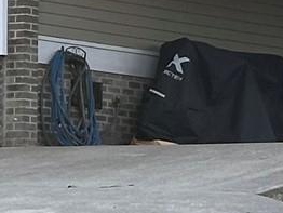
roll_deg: -1.9
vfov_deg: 4.0
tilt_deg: +6.8
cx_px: -468
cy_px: -56
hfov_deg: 5.1
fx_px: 3069
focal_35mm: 375
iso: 64
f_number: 1.78
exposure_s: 1/307
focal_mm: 6.86
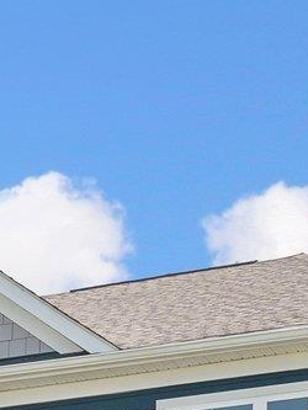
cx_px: -99
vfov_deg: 14.6
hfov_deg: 11.1
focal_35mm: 130
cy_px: 508
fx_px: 1541
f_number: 8
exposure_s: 1/320
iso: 100
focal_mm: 22
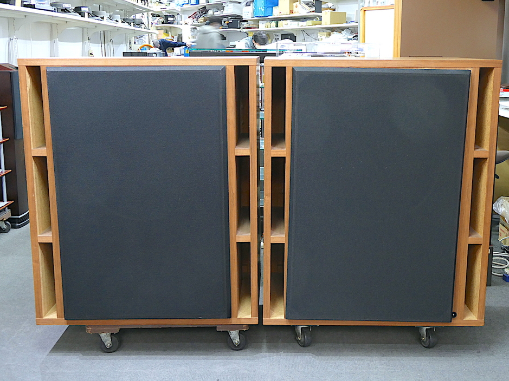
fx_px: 662
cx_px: 259
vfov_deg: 32.2
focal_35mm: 45
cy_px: 188
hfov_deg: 42.1
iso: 200
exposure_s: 1/4
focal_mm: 7.8
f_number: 3.9
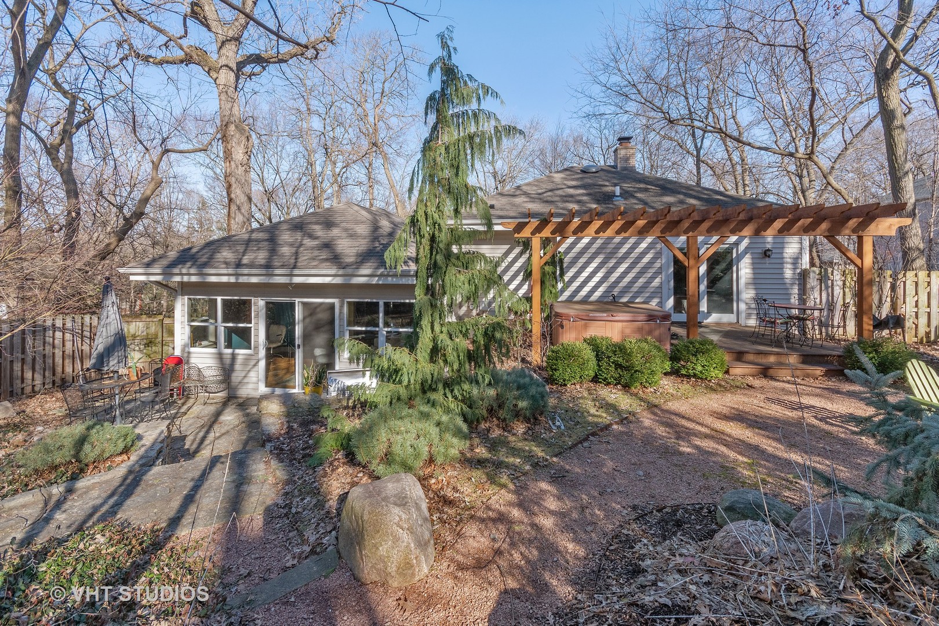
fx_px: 391
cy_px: 313
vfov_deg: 77.3
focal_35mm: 15
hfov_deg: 100.4
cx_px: 470
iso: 200
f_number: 9
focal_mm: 10
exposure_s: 1/250
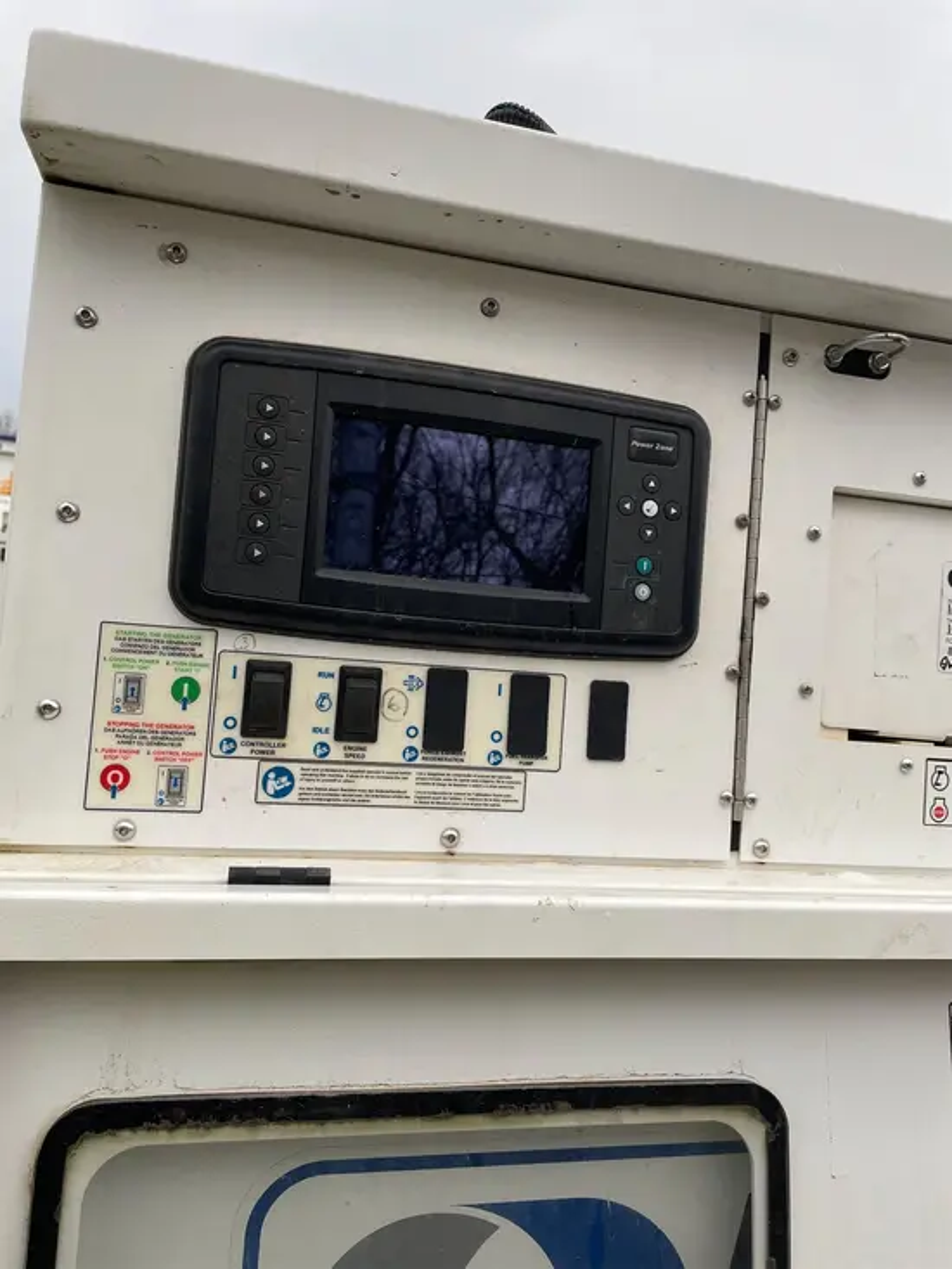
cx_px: 476
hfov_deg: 53.1
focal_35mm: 26
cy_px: 634
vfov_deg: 67.3
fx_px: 953
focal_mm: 4.2
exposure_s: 1/445
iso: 50
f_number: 1.6
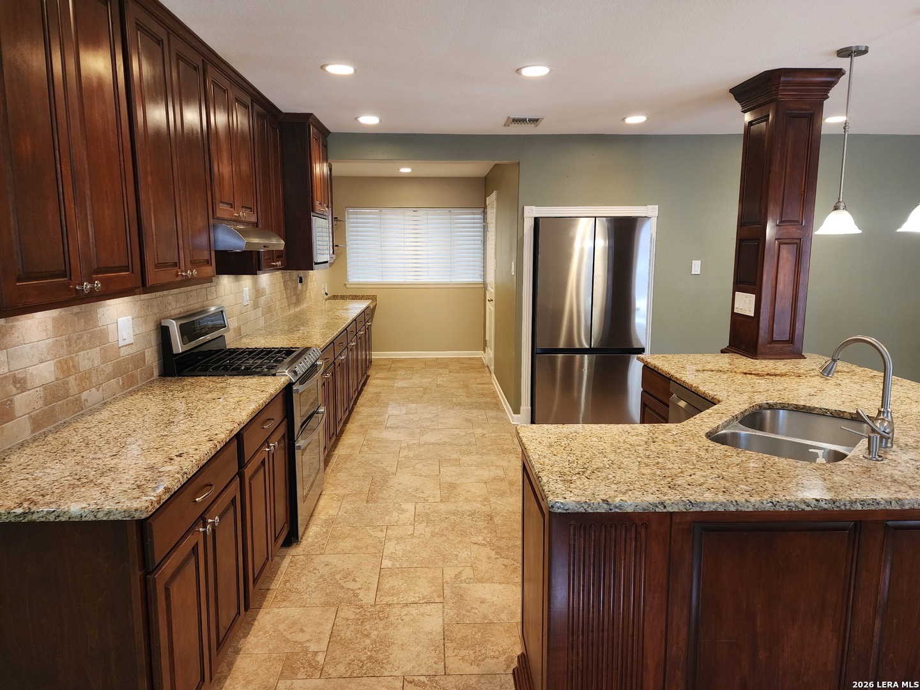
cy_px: 345
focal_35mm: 23
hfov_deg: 73.9
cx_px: 460
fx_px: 611
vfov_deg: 58.9
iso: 400
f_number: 1.8
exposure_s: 1/120
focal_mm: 6.4
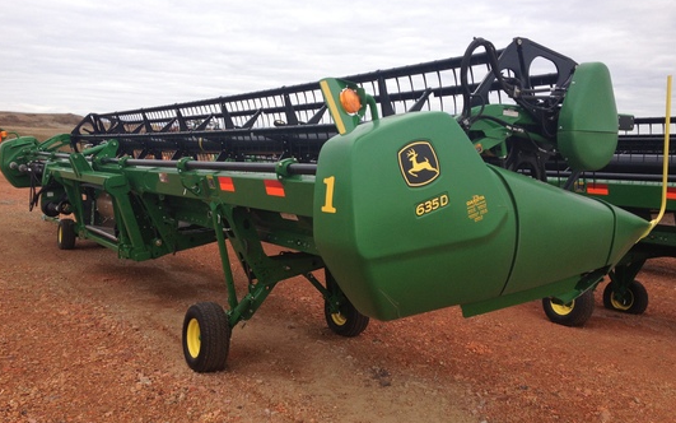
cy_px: 200
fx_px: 700
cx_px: 332
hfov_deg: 51.5
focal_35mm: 38
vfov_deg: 33.6
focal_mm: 4.28
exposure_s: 1/575
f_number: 2.4
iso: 50
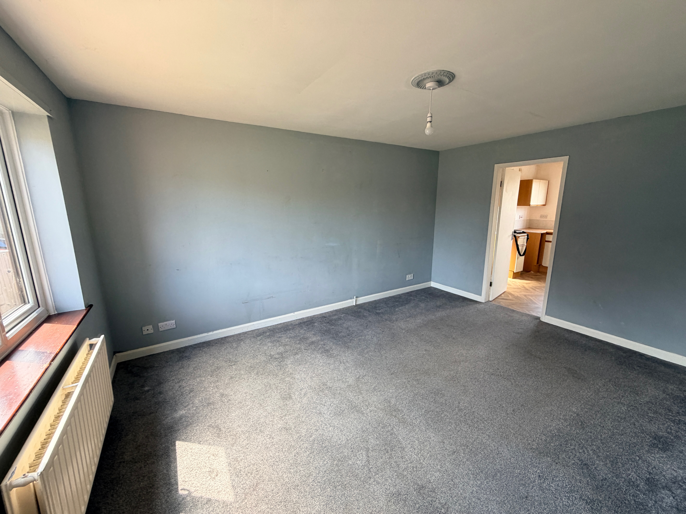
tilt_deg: -9.4
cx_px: 343
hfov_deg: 102.1
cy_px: 257
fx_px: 277
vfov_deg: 85.7
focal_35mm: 14
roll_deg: +0.5
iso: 200
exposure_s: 1/121
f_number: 2.2
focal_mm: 2.22
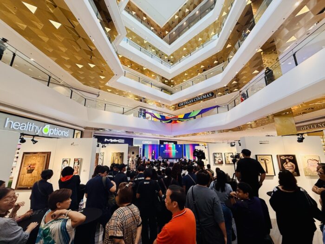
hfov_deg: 102.1
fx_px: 131
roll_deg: +0.4
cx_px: 162
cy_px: 122
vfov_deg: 85.7
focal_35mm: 14
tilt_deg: +12.4
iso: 125
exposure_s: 1/120
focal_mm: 2.22
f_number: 2.2
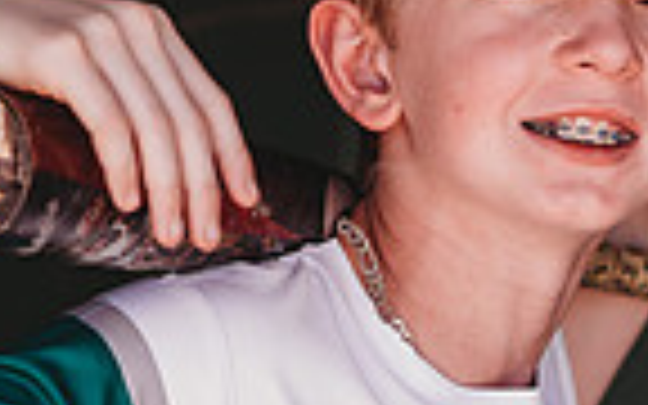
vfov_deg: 3.8
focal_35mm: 350
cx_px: 266
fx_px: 6181
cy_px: 268
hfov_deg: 6.0
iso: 100
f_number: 2.8
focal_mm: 85
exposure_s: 1/160
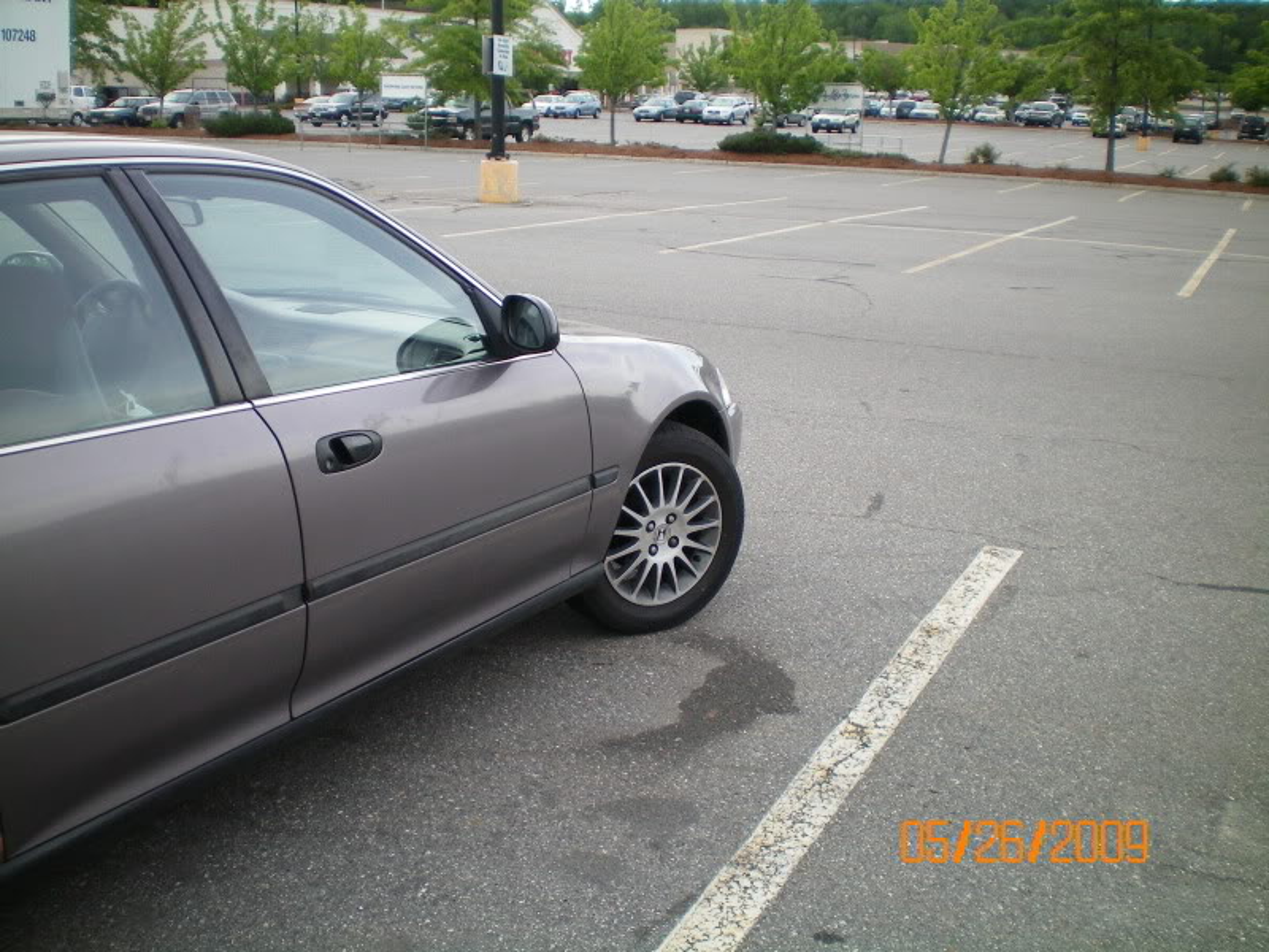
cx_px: 634
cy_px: 476
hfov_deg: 49.0
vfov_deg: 37.7
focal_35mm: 38
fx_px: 1393
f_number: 3.1
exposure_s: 1/100
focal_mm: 6.3
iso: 64
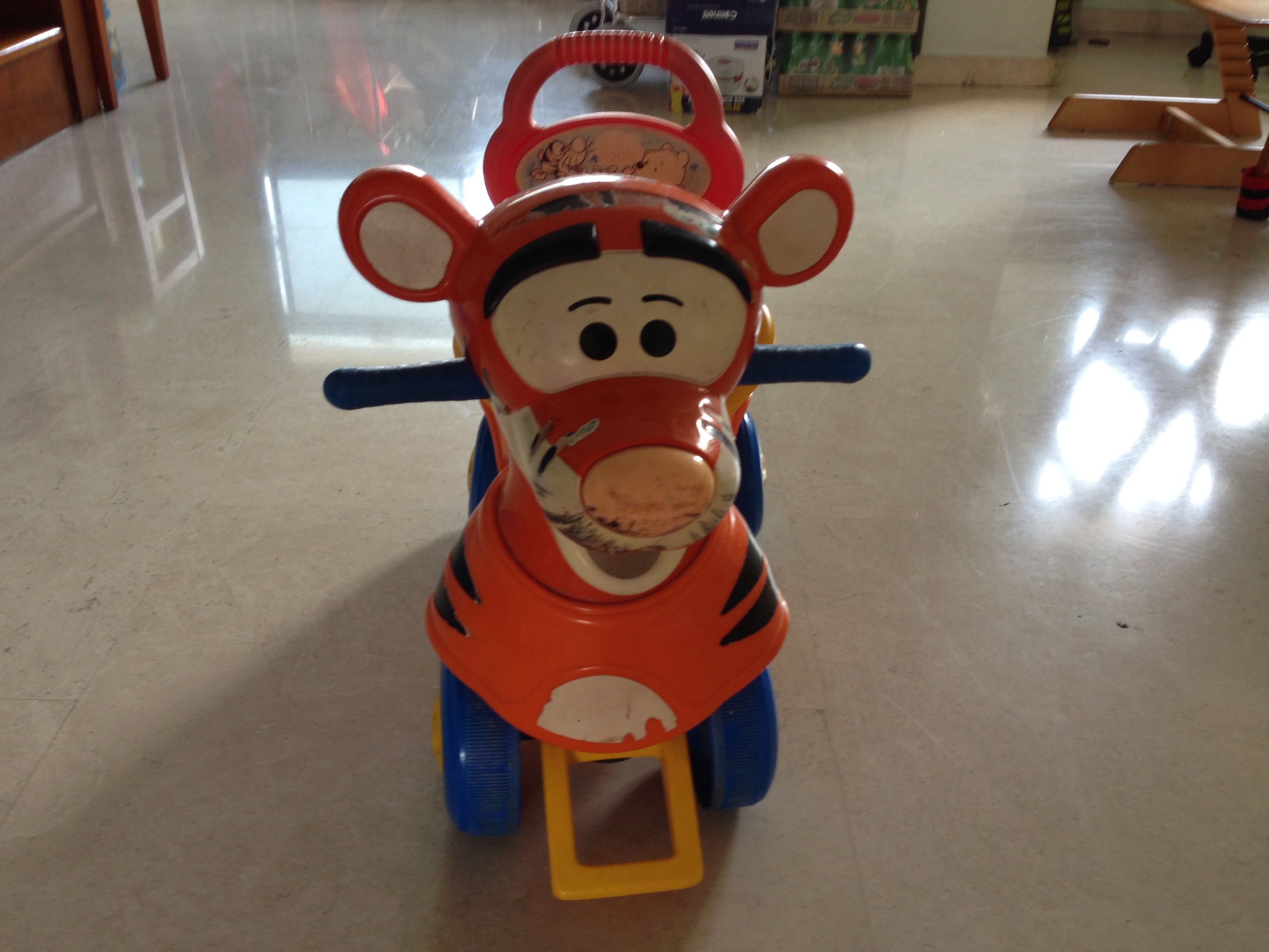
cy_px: 476
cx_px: 634
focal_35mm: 33
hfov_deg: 55.4
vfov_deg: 42.9
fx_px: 1210
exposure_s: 1/20
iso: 50
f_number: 2.4
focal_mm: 4.12
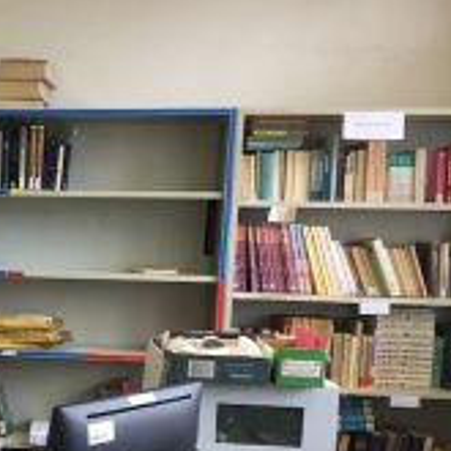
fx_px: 914
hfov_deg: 25.0
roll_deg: -2.0
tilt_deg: -8.1
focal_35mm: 62
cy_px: 344
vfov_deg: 27.3
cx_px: -87
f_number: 2.2
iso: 40
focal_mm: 4.15
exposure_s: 1/50
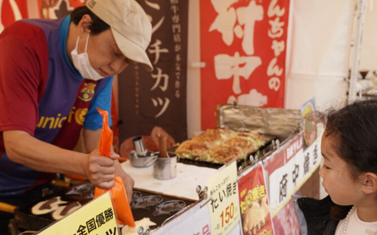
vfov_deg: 27.0
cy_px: 177
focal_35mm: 47
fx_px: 483
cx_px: 230
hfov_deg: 42.4
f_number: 5
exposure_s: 1/500
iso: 200
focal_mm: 30
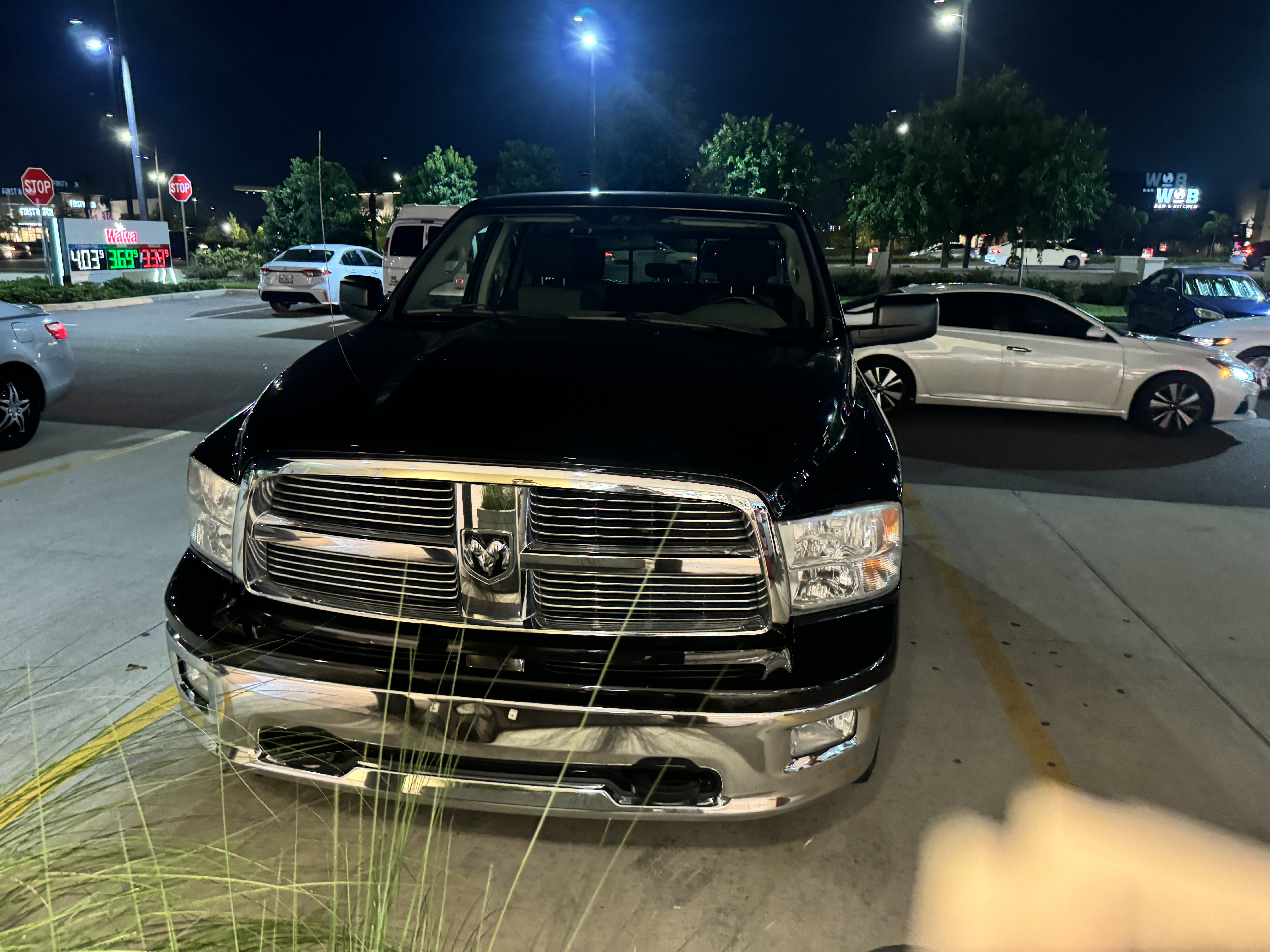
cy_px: 476
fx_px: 881
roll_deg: -0.4
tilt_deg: -14.4
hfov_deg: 71.6
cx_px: 635
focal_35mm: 24
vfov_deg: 56.8
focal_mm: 6.76
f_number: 1.78
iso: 800
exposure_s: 1/30
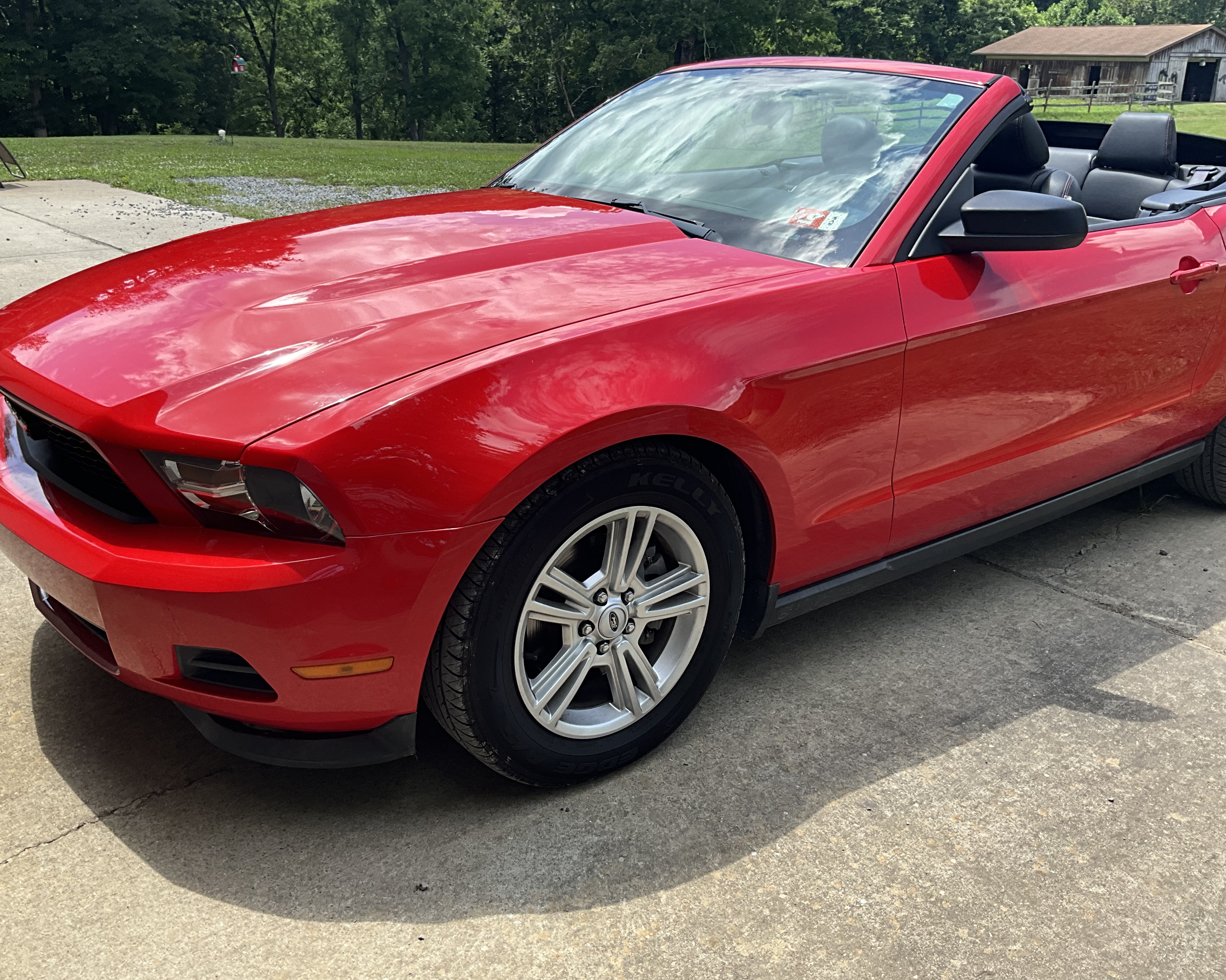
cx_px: 576
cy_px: 488
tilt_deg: -21.2
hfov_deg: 57.1
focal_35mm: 31
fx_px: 1125
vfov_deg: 47.1
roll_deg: +1.4
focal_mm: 3
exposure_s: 1/613
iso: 25
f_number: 1.8
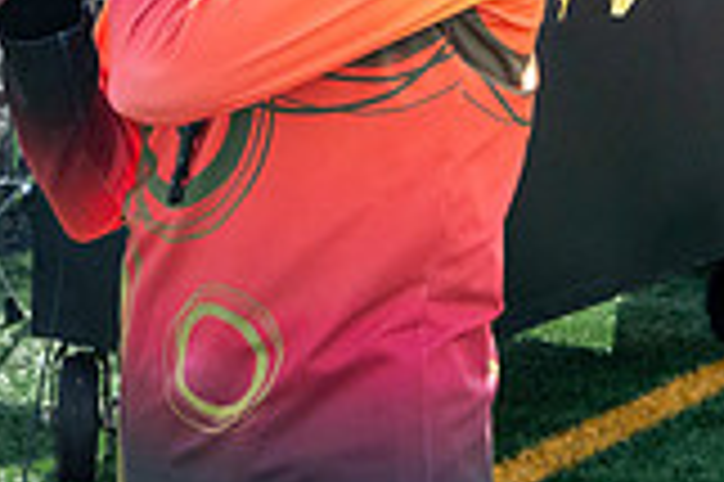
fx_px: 3476
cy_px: -296
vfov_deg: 7.7
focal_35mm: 173
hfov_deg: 11.8
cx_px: 78
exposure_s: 1/2000
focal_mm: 46
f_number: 10
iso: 1600
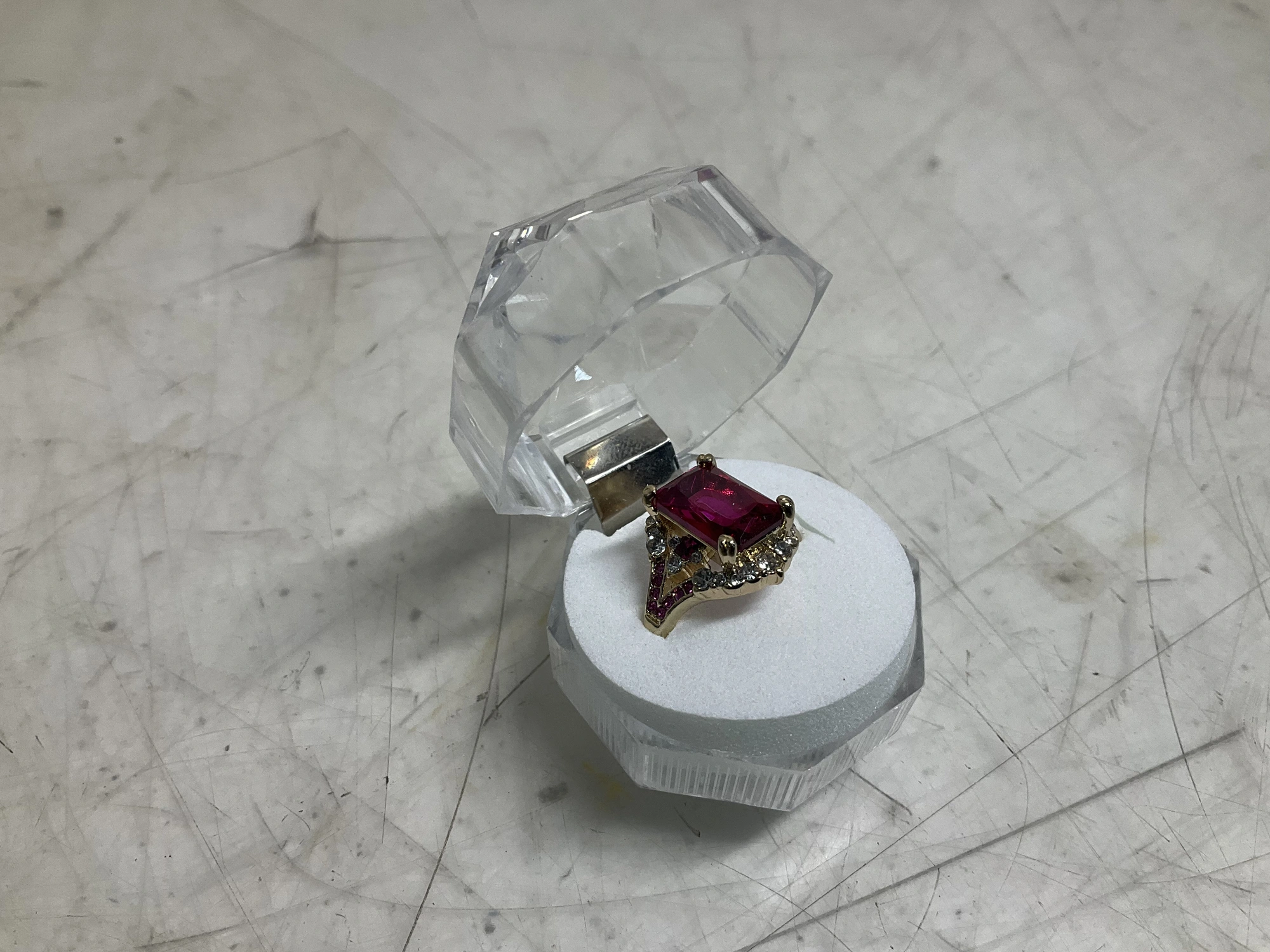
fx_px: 1064
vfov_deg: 48.2
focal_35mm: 29
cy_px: 476
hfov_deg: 61.7
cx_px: 635
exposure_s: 1/120
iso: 40
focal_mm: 3
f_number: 1.8
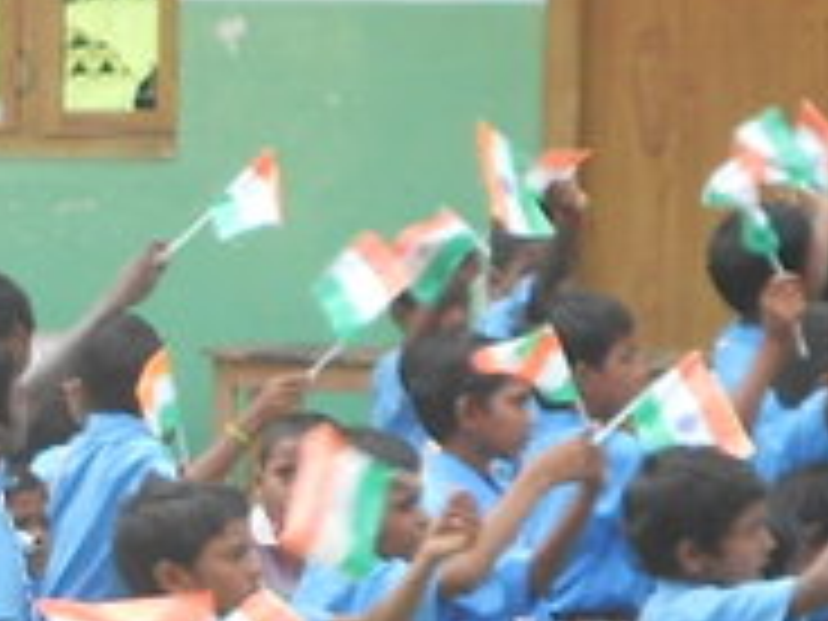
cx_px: -891
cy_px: 770
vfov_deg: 7.1
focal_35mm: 206
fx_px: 4927
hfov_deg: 9.0
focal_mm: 6.7
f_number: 3.9
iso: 80
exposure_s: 1/80
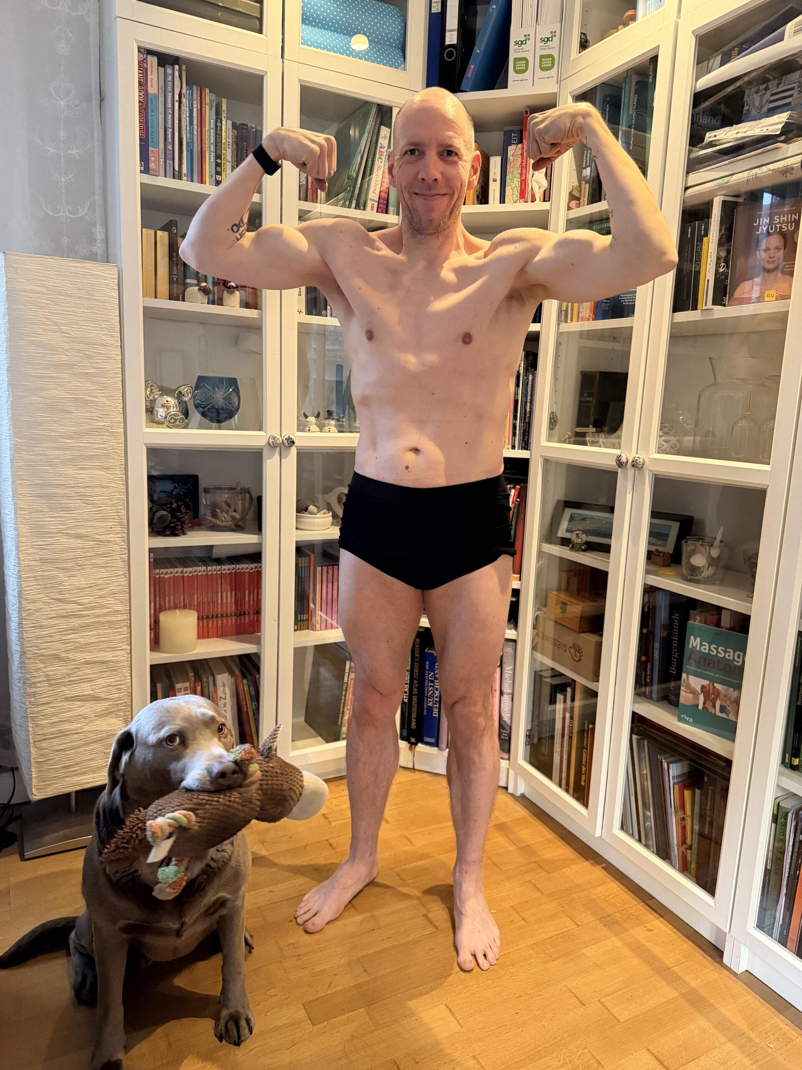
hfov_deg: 56.8
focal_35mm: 24
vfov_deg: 71.6
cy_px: 535
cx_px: 401
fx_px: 741
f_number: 1.78
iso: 800
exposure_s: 1/40
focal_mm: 6.76
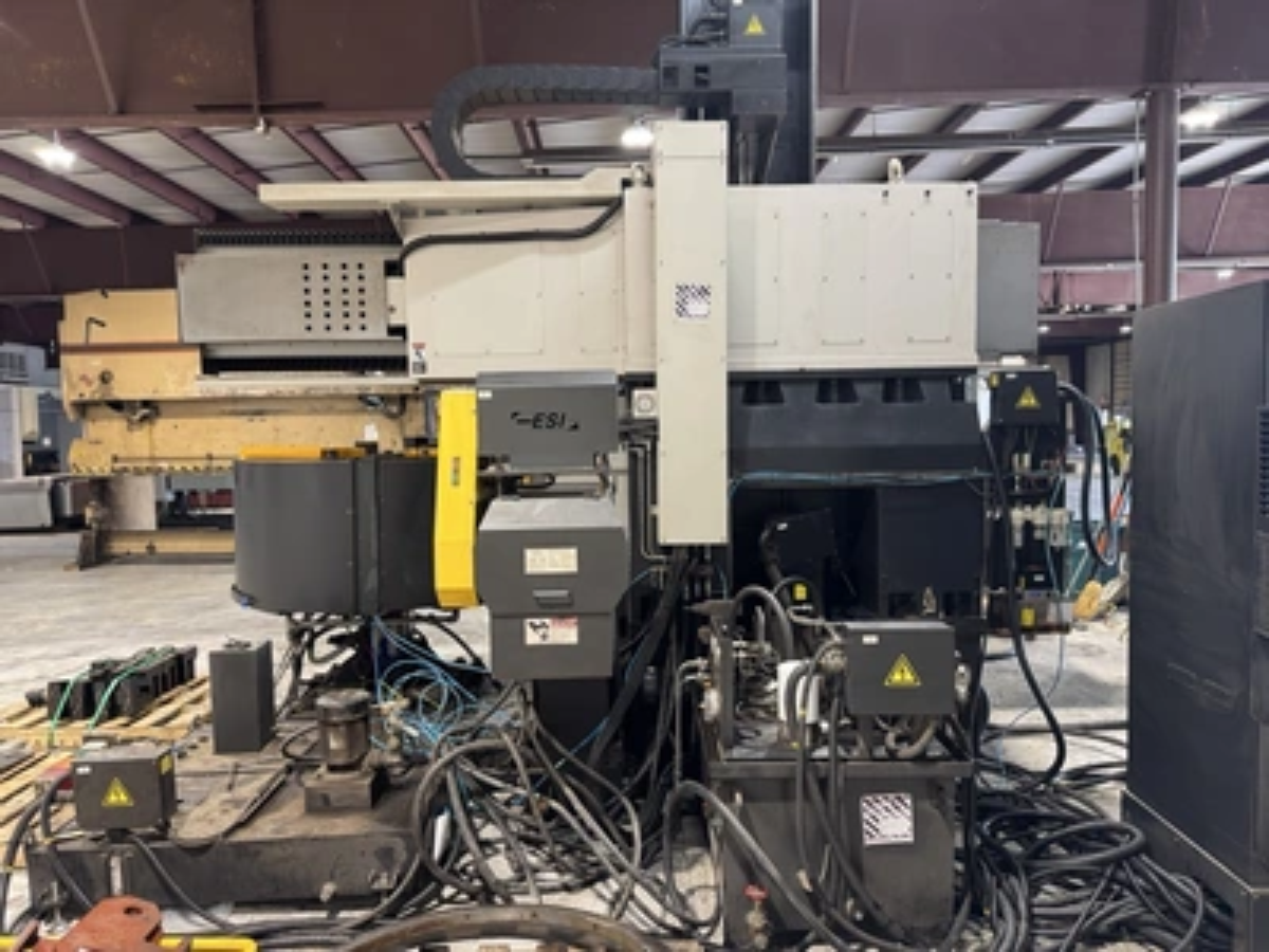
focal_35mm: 24
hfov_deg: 71.6
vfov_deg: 56.8
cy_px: 476
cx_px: 634
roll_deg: +0.6
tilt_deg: -4.1
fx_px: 880
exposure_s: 1/60
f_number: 1.78
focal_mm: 6.76
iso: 200
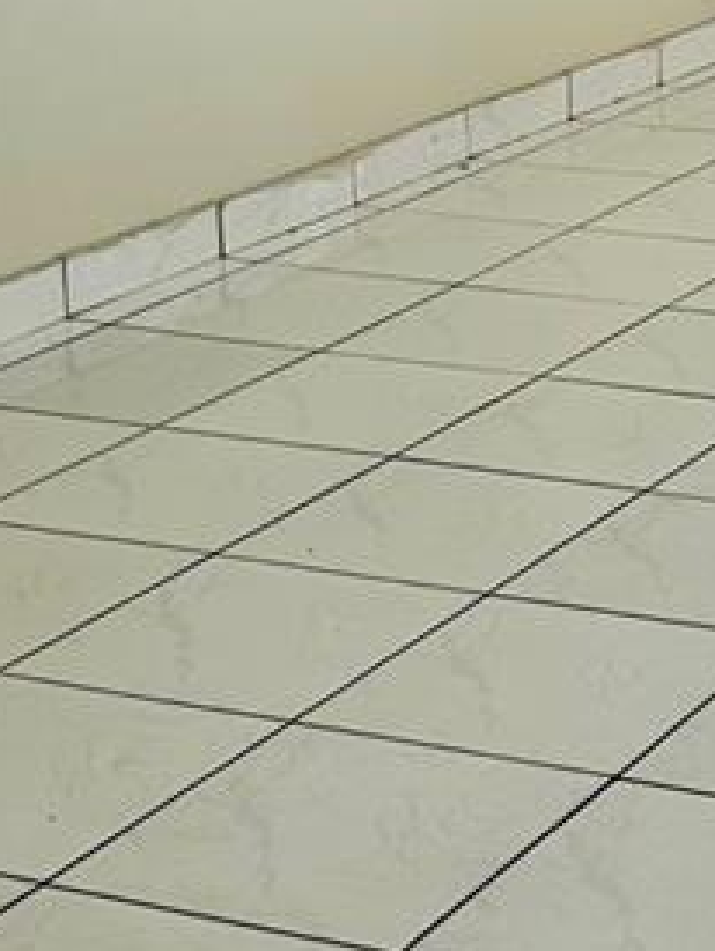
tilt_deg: -10.5
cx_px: 875
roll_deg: +0.3
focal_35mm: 105
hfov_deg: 13.7
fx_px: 2887
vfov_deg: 18.3
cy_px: 49
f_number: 1.78
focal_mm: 6.86
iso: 80
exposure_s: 1/197
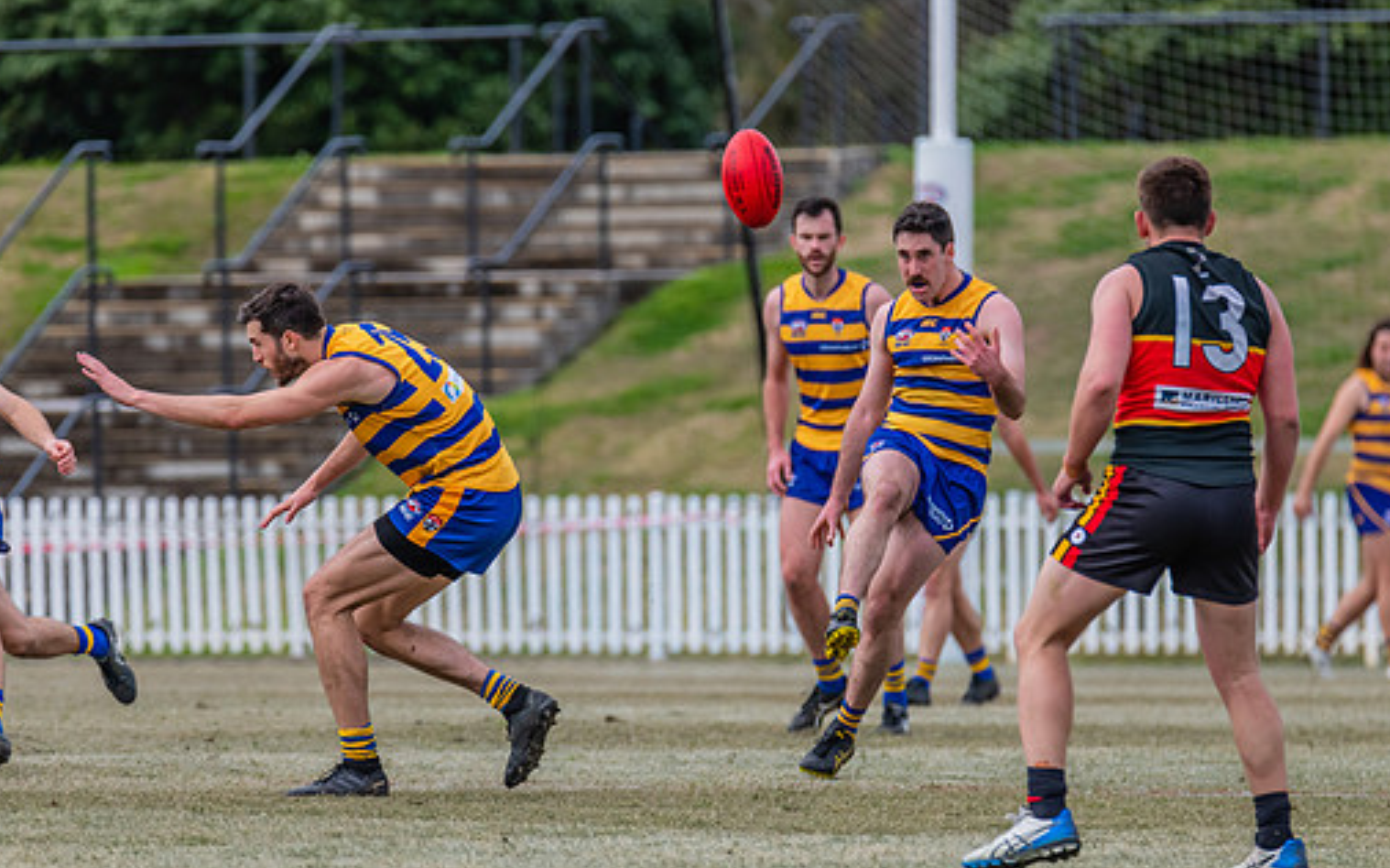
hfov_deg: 3.7
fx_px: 21550
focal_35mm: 569
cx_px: 704
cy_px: 436
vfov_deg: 2.3
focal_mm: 450
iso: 800
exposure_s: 1/1600
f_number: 7.1
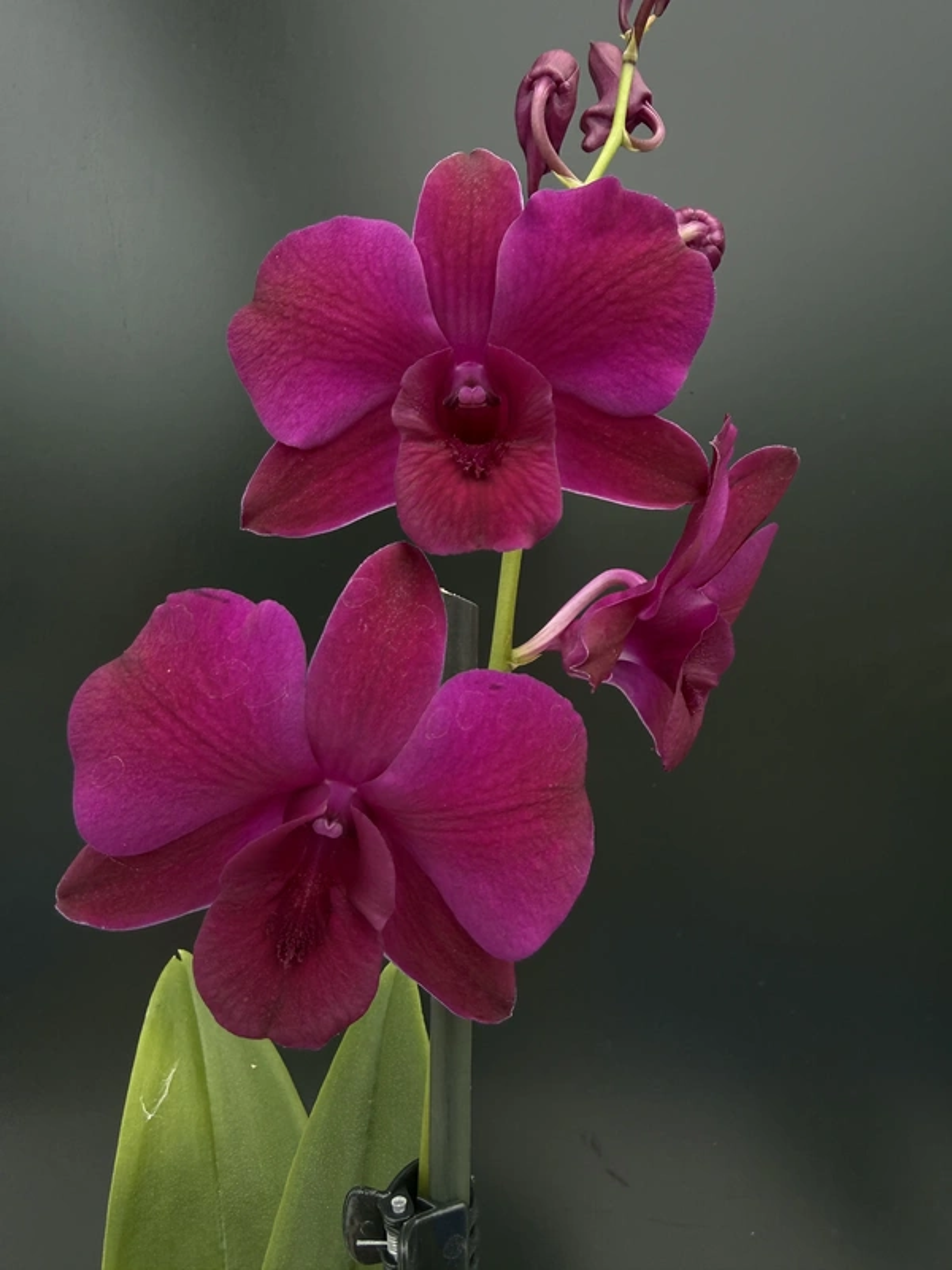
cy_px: 635
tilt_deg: -6.8
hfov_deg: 54.9
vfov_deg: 69.4
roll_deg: -0.7
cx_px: 476
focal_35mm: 25
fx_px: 917
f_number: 2.2
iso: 80
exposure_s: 1/99
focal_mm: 2.22
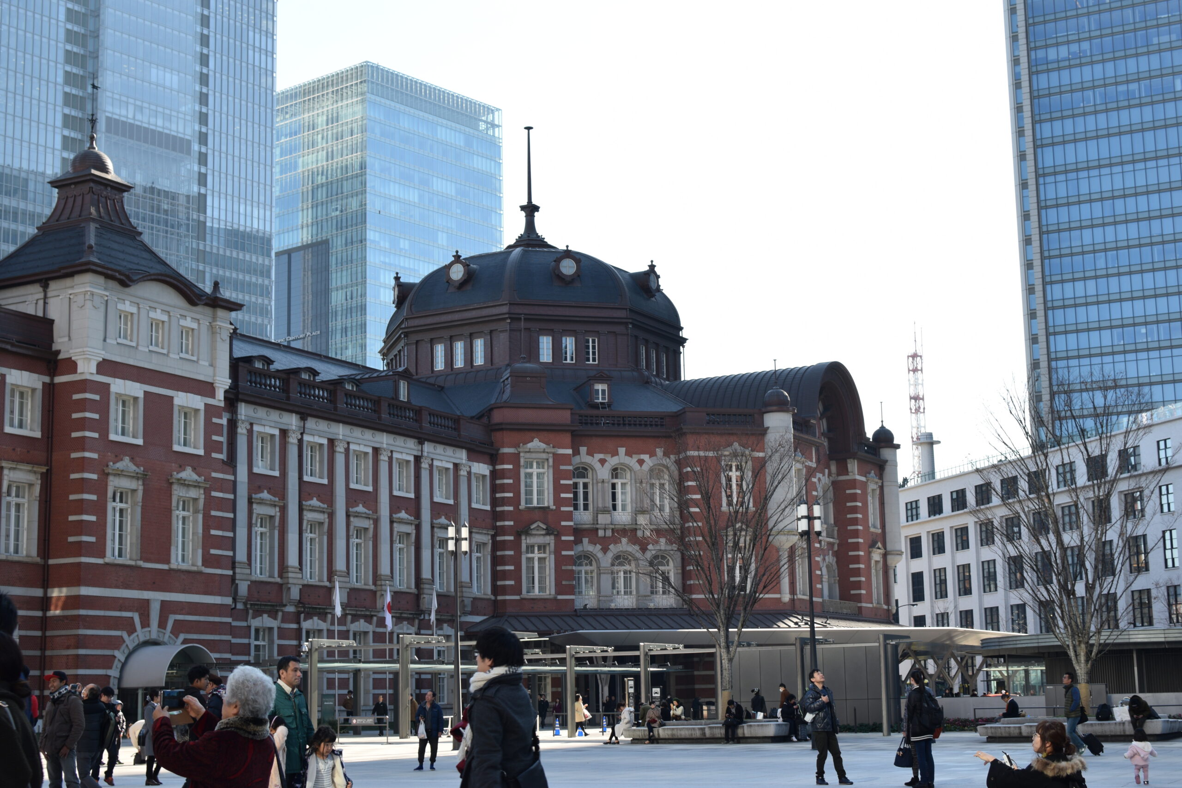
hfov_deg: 37.8
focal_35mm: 52
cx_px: 591
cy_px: 394
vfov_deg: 25.8
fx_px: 1724
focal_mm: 35
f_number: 6.3
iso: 100
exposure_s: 1/160
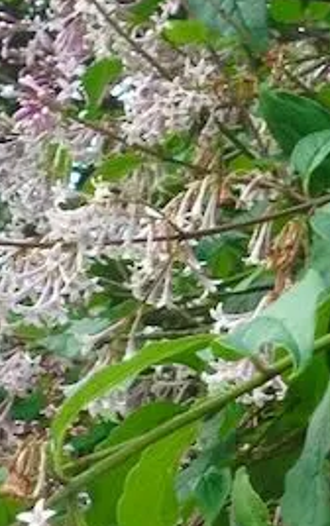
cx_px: 503
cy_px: 324
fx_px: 2556
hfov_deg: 7.3
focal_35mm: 178
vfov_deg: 11.8
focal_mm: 4.12
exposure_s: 1/144
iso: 50
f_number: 2.4
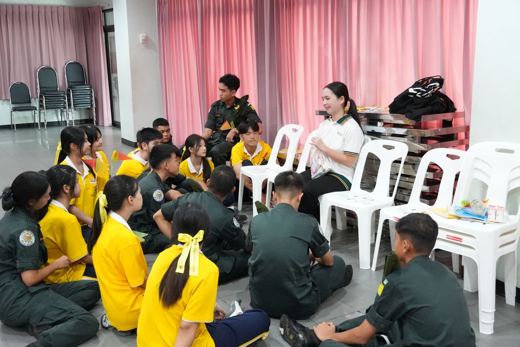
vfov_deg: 33.0
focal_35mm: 40
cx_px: 260
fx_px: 585
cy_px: 174
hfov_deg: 47.9
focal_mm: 27
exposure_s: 1/125
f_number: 4.5
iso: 5000
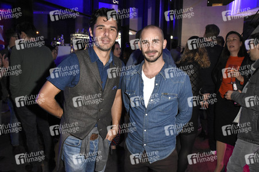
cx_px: 130
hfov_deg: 62.0
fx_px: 216
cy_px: 86
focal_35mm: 30
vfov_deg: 43.5
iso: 5000
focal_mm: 20
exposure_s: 1/60
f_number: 6.3
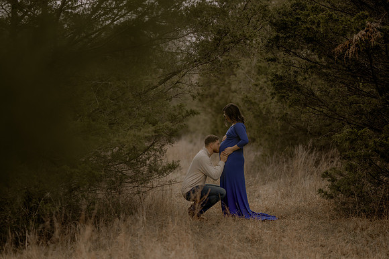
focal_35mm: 85
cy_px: 130
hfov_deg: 23.9
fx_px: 919
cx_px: 194
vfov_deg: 16.1
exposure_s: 1/1600
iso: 200
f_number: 1.4
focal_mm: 85
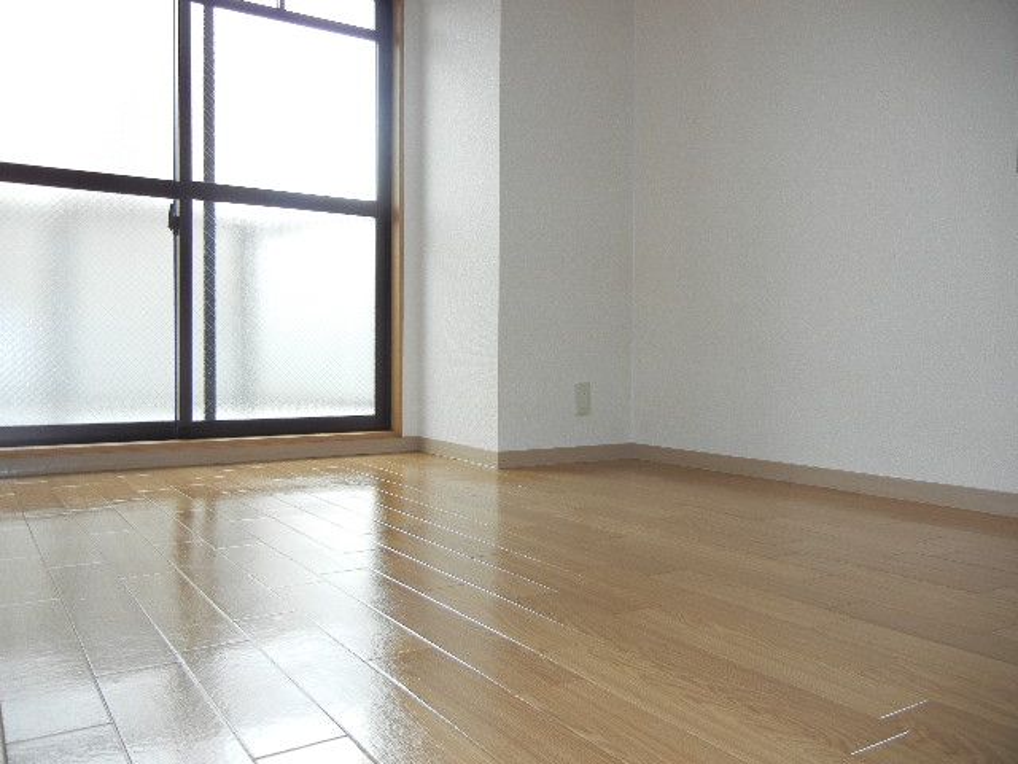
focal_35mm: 30
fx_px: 882
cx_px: 509
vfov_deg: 46.8
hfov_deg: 60.0
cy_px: 382
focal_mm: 5.4
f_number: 3.5
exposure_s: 1/49.1
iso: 160
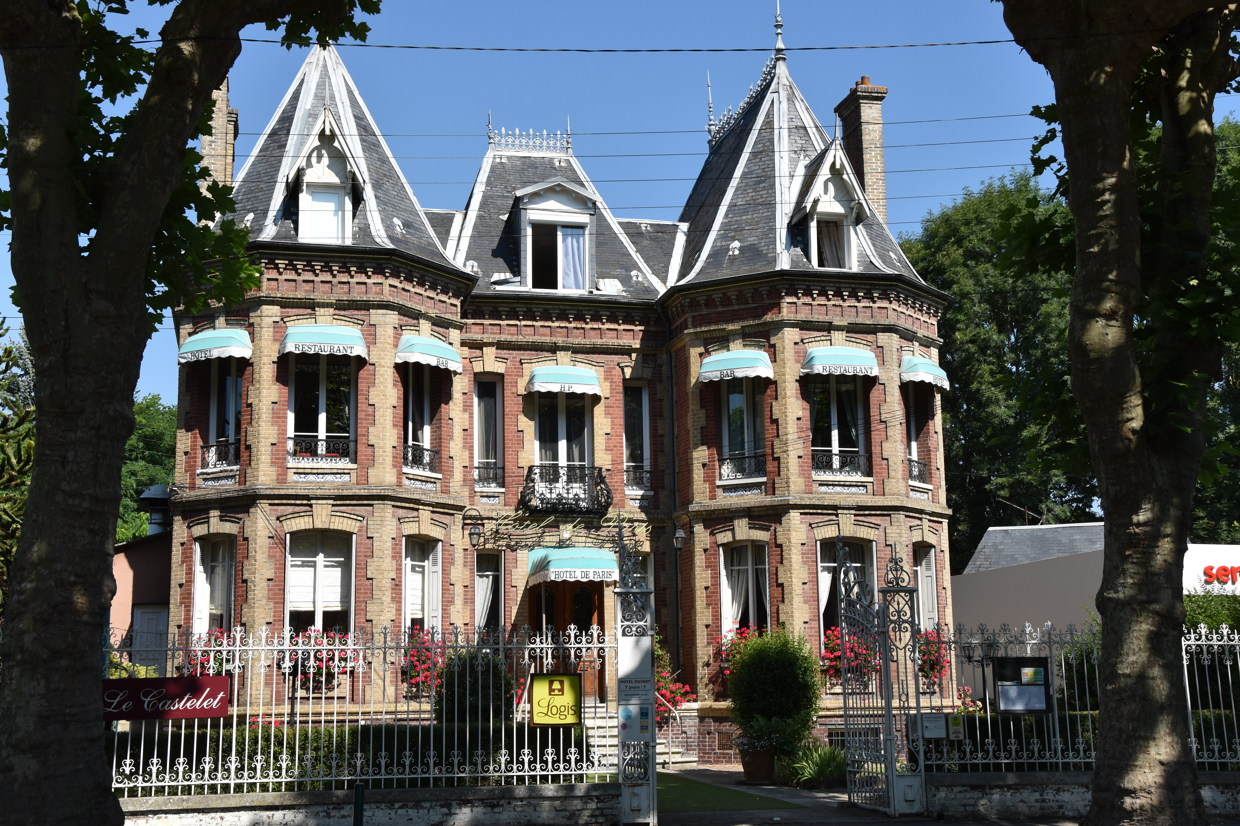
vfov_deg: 29.9
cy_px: 413
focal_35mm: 45
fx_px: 1550
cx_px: 620
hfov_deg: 43.6
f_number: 9
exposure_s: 1/320
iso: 200
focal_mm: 30
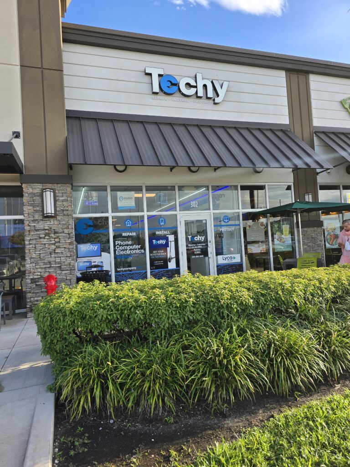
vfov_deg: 73.9
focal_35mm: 23
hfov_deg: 58.9
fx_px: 310
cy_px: 234
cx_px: 175
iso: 12
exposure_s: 1/197
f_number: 1.7
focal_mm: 6.3
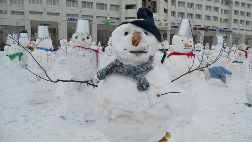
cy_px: 75
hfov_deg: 64.3
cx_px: 128
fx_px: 200
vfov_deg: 38.9
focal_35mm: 30
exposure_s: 1/400
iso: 80
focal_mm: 4.9
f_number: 3.2
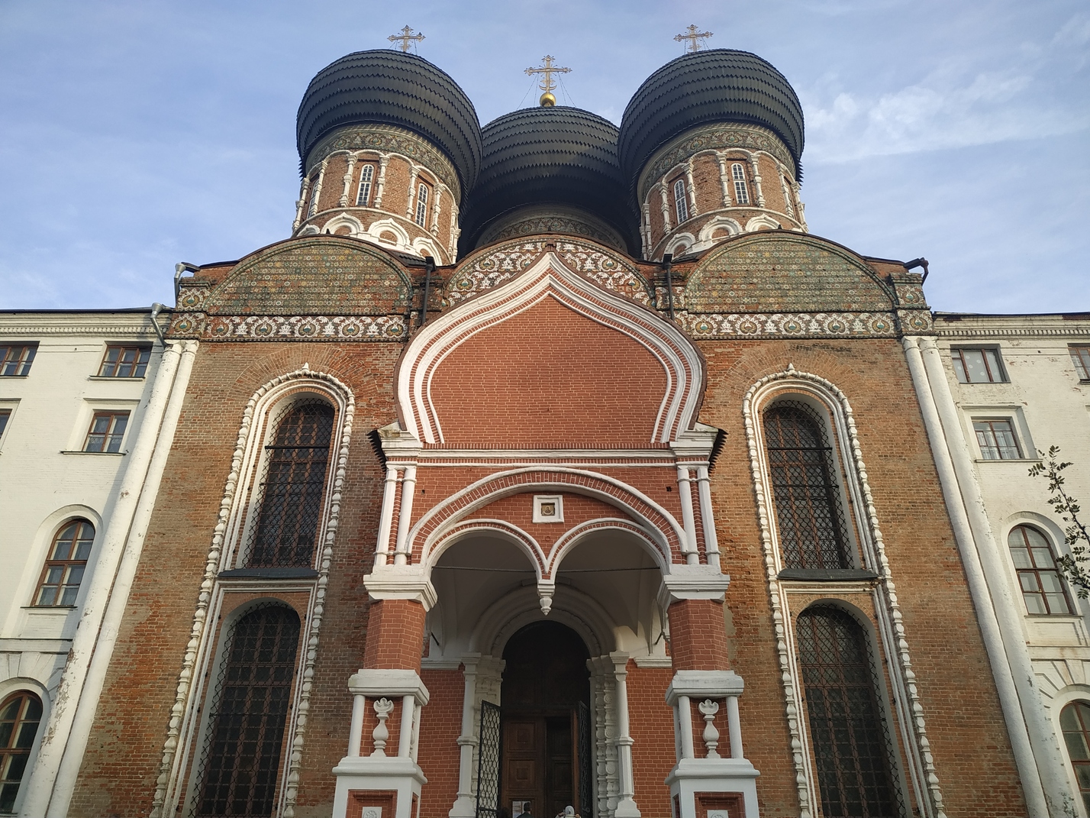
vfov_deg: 56.8
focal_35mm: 24
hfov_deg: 71.6
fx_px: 756
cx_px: 545
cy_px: 409
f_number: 1.9
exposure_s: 1/468
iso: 100
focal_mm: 3.94
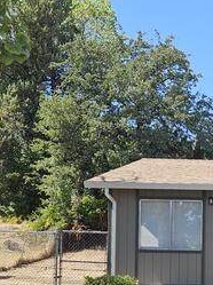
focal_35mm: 74
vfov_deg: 25.4
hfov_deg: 17.7
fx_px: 609
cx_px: 324
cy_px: 264
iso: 25
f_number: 1.8
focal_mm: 5.4
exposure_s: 1/845
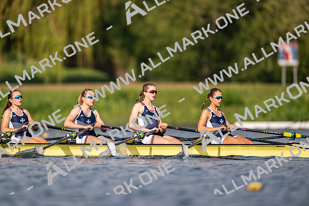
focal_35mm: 600
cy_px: 103
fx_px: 5151
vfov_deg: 2.3
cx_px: 154
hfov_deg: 3.4
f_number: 4
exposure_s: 1/2500
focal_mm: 600
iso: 250
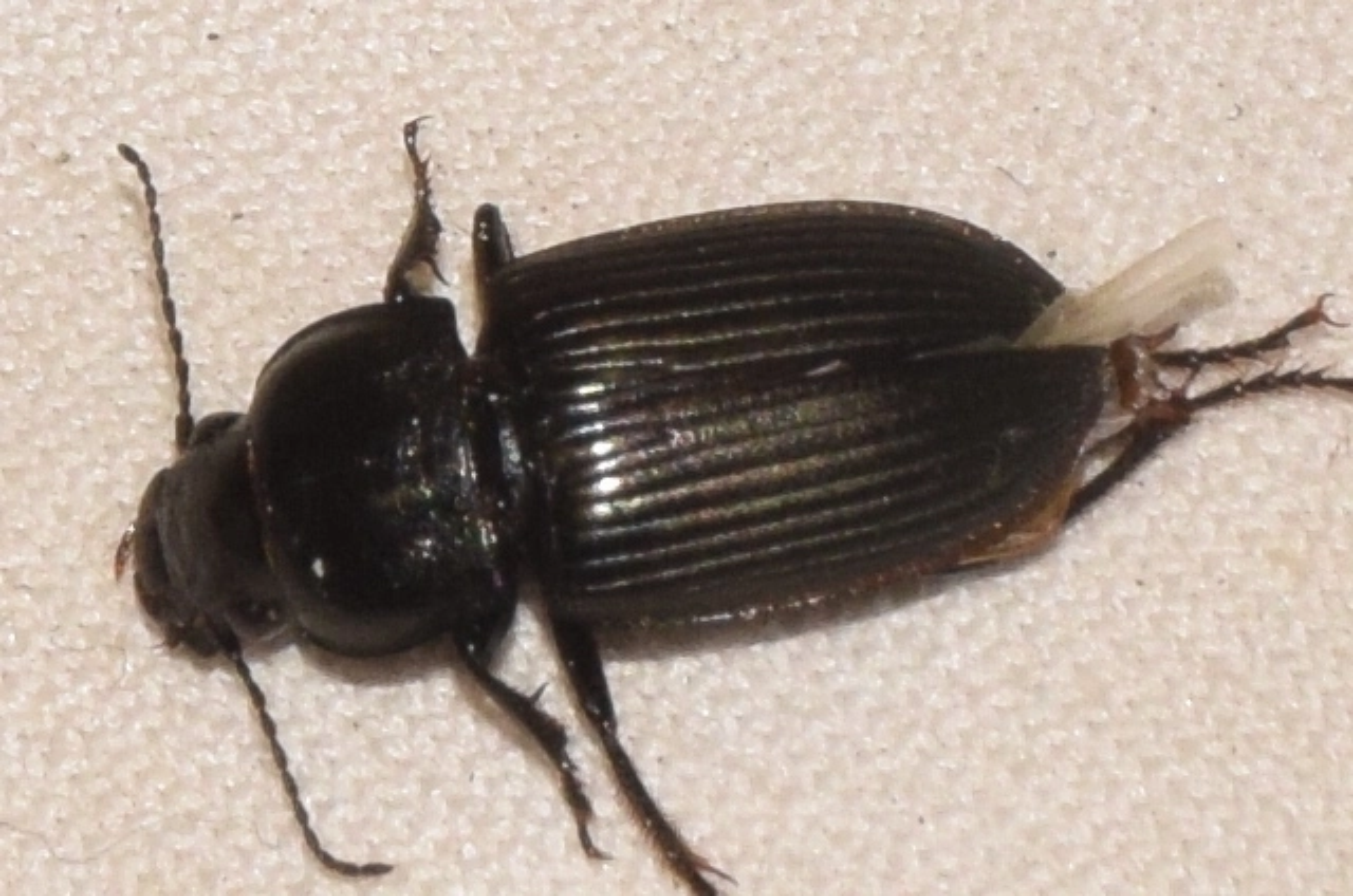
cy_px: 448
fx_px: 5908
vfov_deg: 8.7
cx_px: 676
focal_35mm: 158
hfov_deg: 13.1
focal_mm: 105
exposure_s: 1/60
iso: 500
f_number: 14
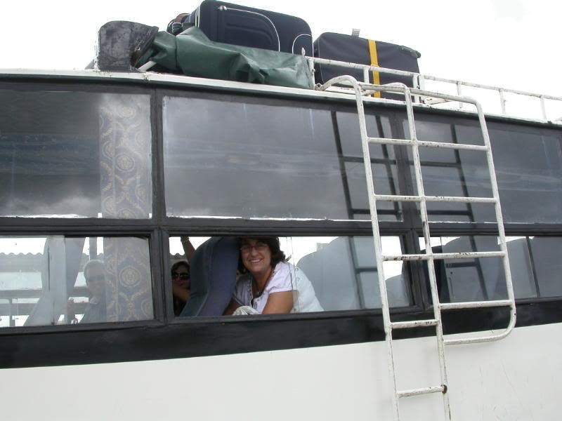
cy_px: 210
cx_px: 281
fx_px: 617
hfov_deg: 49.0
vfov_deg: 37.7
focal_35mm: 38
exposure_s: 1/161
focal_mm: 7.85
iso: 100
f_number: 6
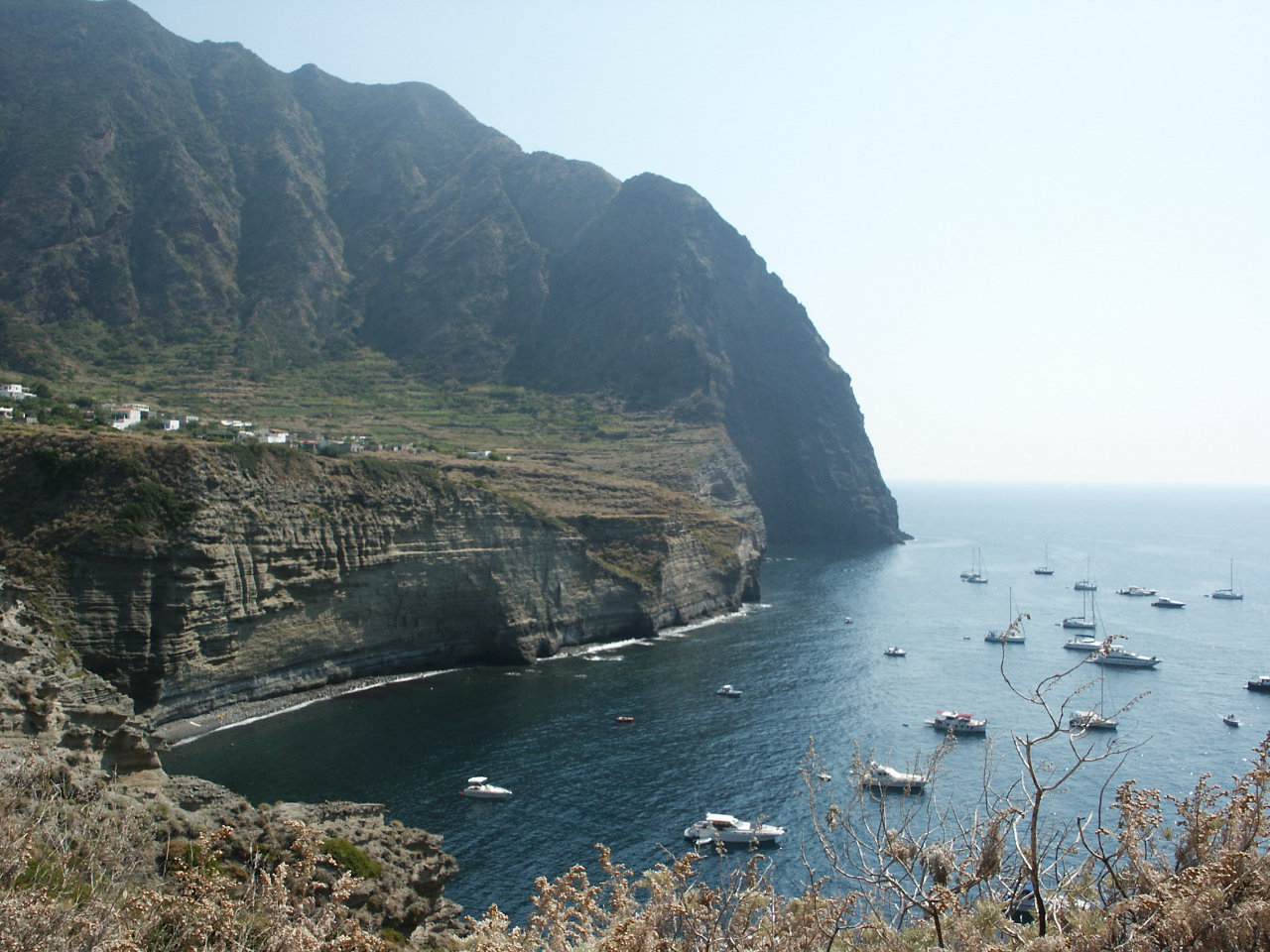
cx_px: 635
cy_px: 476
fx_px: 1284
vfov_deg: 40.7
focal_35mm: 35
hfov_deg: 52.6
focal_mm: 7.2
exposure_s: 1/250
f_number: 6.7
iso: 64
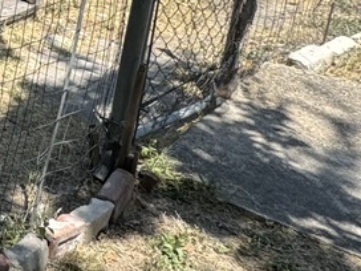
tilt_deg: -3.7
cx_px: -377
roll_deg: -0.5
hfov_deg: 17.7
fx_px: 772
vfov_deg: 17.1
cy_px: -183
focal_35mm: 74
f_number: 2.2
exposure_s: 1/804
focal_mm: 2.22
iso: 50
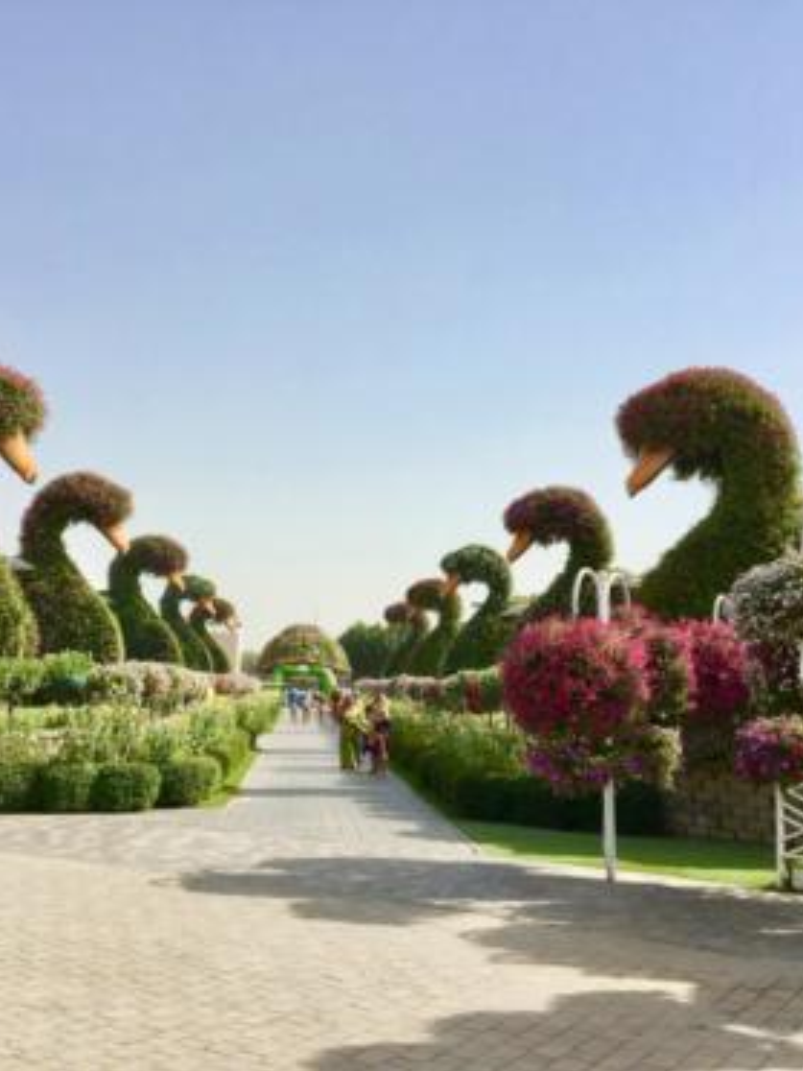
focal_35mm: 39
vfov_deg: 47.9
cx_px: 302
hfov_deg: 36.6
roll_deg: -1.8
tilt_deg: +5.9
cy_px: 537
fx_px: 1206
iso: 25
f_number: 2.2
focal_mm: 4.15
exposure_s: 1/2024
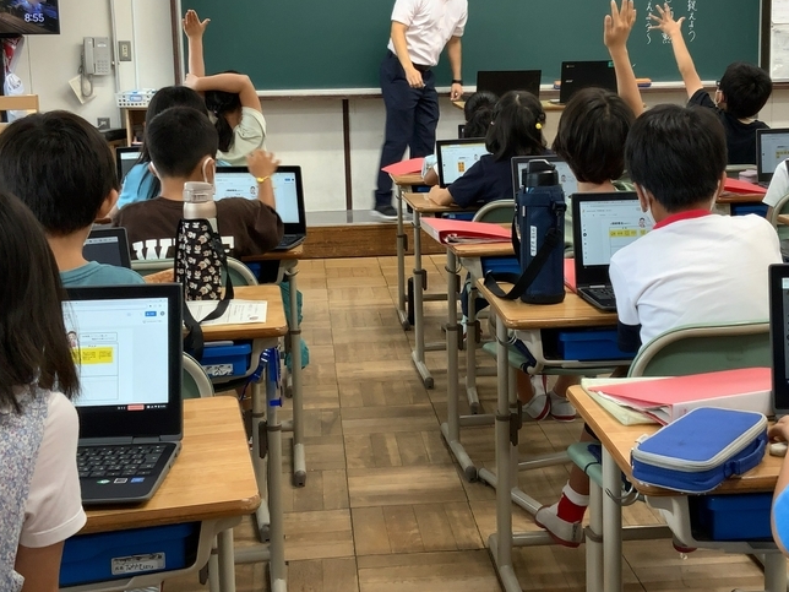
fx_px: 1231
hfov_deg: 35.5
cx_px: 457
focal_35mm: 54
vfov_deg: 27.0
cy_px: 241
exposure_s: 1/50
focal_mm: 3
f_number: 1.8
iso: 50
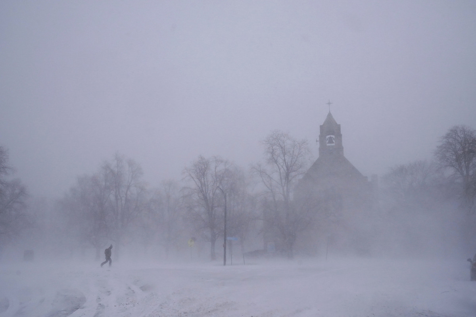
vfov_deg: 32.6
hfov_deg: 47.4
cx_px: 238
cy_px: 158
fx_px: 542
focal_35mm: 41
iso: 2000
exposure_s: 1/2500
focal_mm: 41
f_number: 8
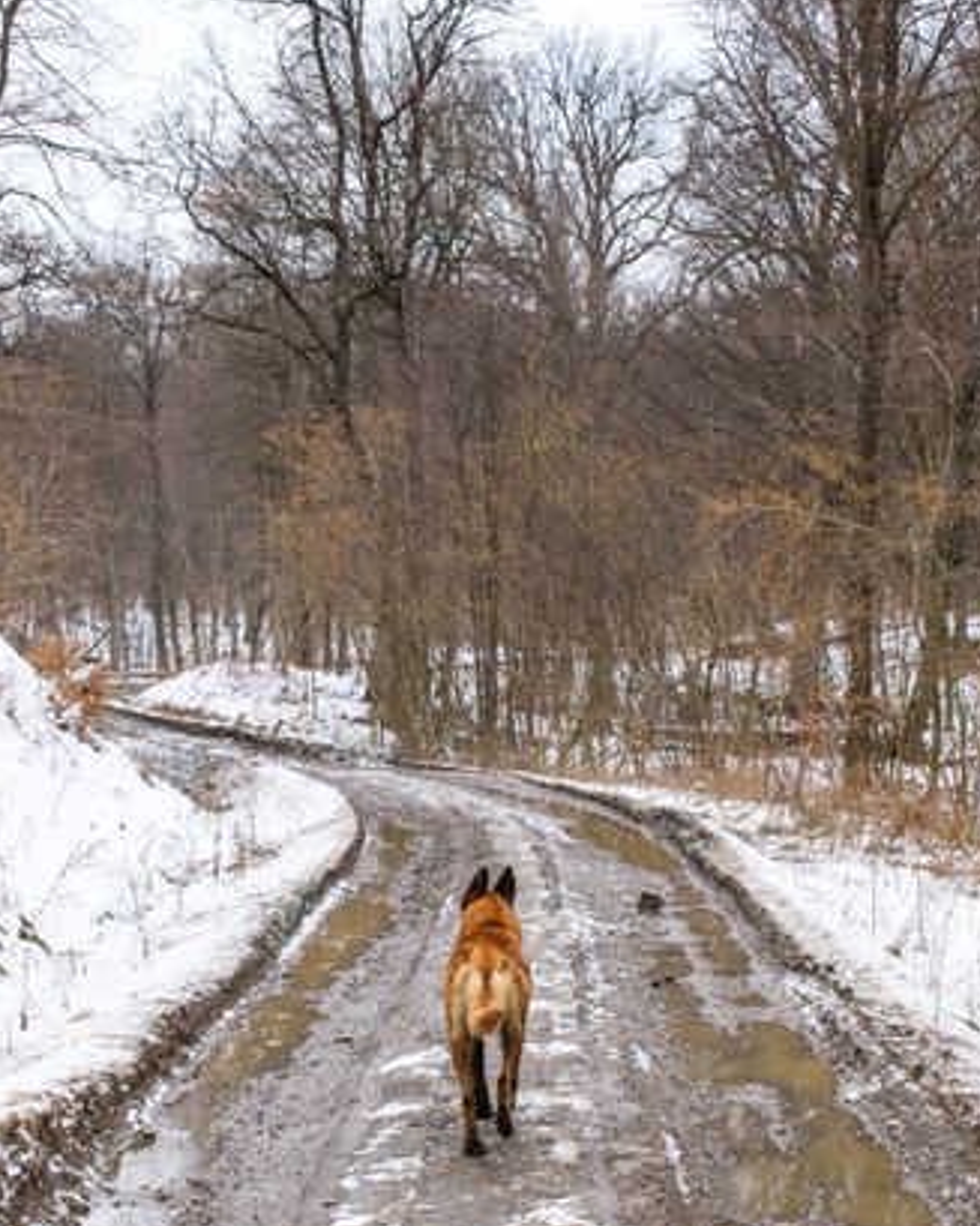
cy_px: 695
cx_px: 505
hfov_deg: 20.7
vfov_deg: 25.7
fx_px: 2684
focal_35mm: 74
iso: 400
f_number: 8
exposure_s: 1/250
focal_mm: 42
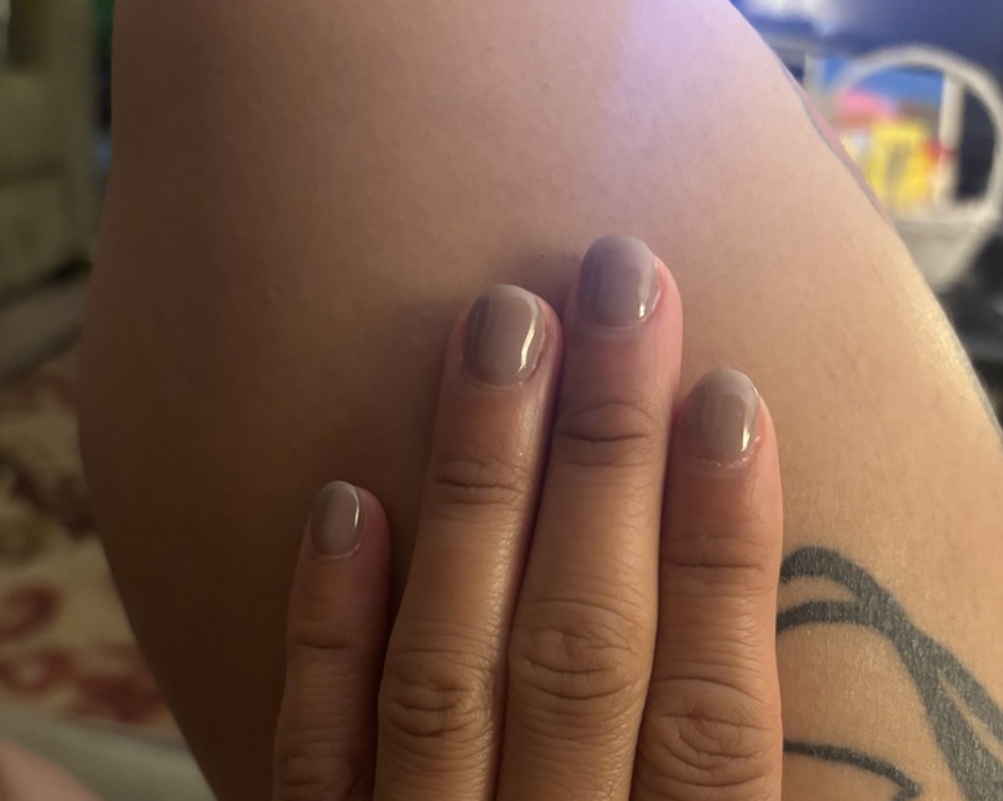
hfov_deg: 52.9
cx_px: 501
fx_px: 1009
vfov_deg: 41.7
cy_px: 627
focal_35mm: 34
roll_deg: -7.4
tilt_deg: -31.1
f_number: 1.6
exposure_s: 1/30
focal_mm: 5.96
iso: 640
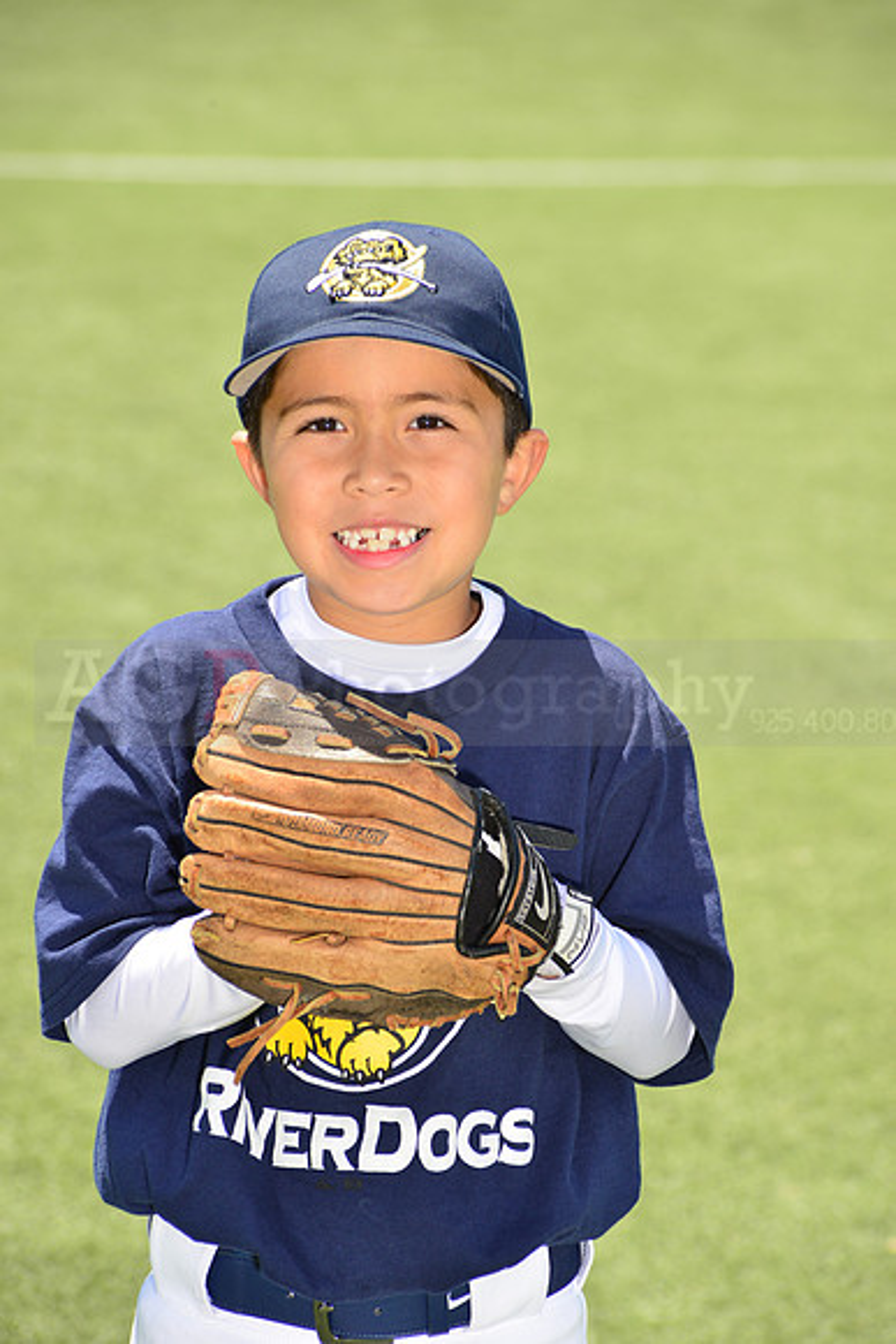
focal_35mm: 200
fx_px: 7462
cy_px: 672
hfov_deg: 6.9
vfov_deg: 10.3
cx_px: 448
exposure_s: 1/250
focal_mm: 200
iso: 250
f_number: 11
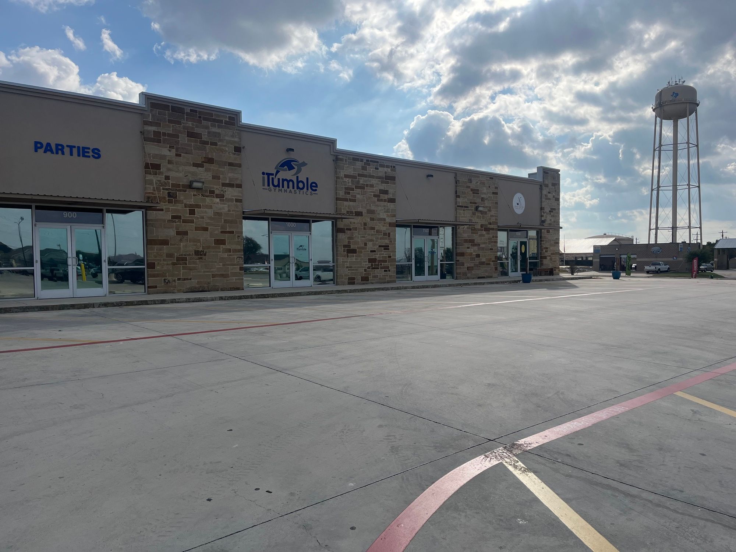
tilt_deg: -1.8
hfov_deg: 67.3
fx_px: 553
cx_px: 368
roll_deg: +1.6
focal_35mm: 26
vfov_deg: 53.1
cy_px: 276
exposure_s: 1/8403
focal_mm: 5.1
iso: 50
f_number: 1.6
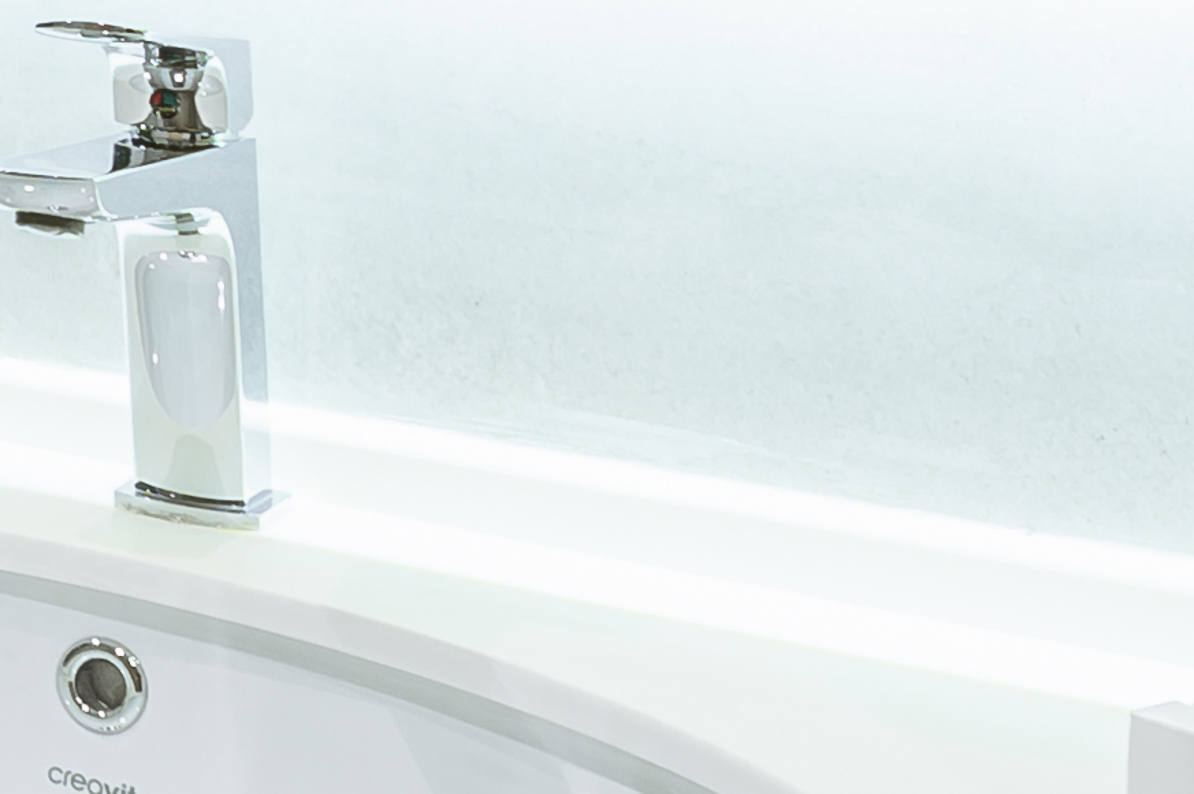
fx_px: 3215
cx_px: -1221
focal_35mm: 97
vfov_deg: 13.3
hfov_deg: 16.1
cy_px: -381
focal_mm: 14
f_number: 9
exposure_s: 1/4
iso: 160
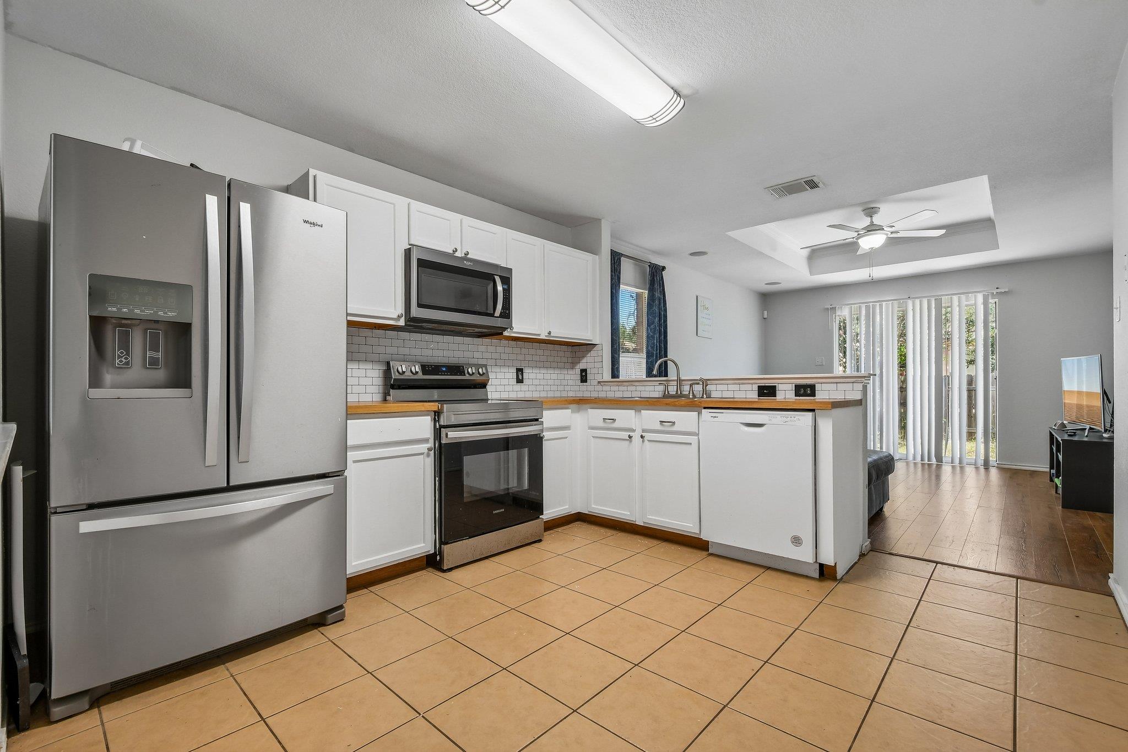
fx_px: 470
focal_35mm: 15
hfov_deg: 100.4
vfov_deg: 77.3
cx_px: 564
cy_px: 376
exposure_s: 1/50
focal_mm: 10
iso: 400
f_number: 8
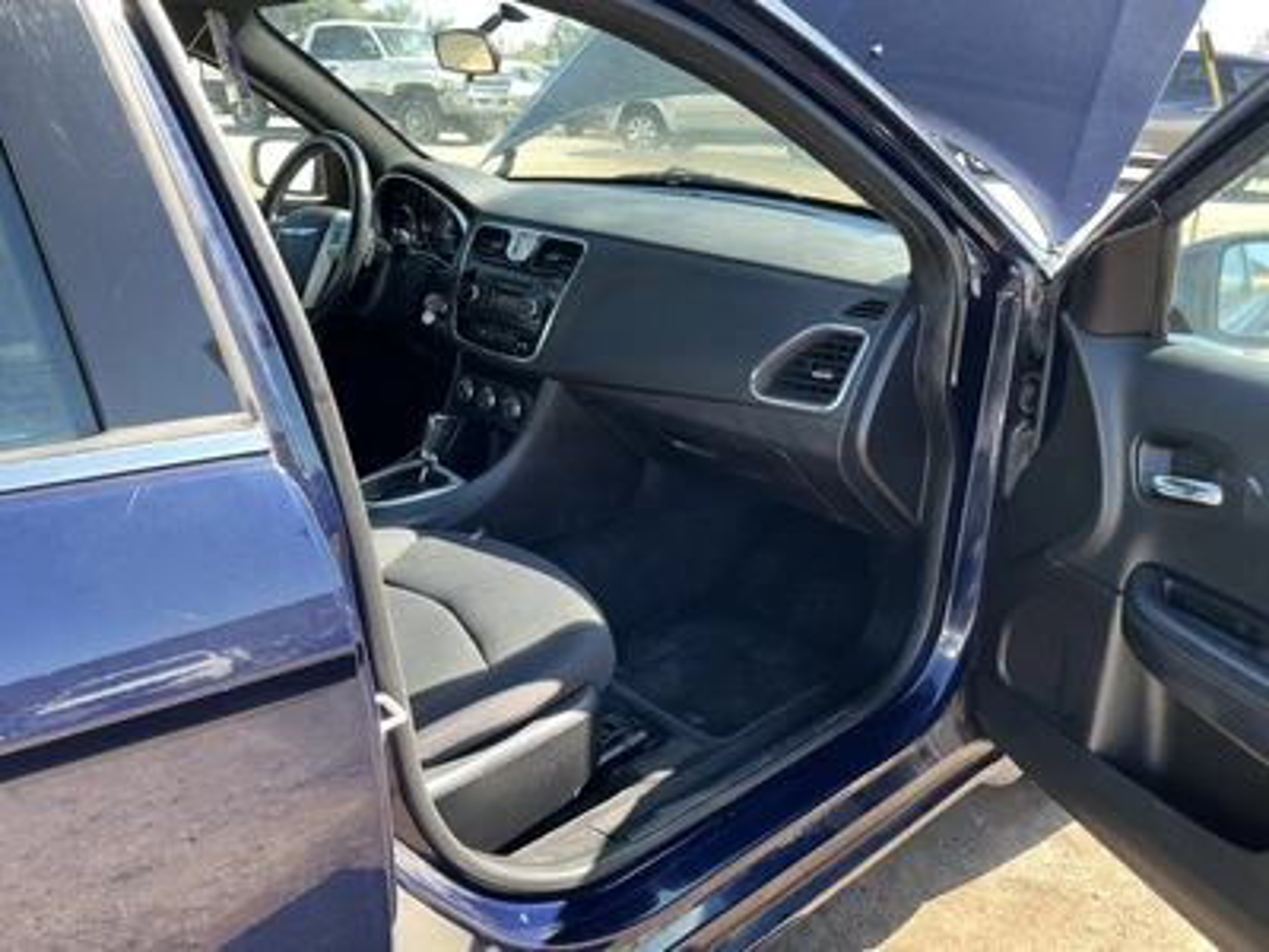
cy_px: 476
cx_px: 634
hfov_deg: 63.4
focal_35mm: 28
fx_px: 1026
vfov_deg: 49.7
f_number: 1.8
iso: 32
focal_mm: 3
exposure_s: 1/122
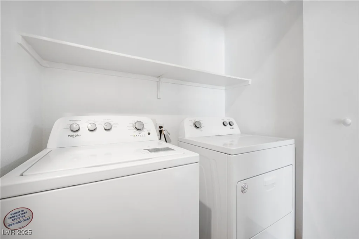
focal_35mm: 14
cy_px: 120
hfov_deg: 104.2
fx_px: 140
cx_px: 180
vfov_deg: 81.2
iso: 100
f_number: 9
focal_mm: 14
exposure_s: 2.5
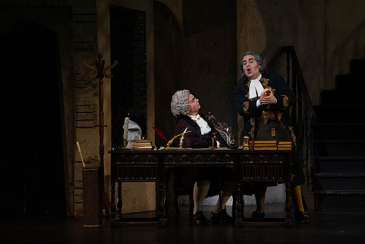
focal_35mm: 200
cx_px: 182
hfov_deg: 10.3
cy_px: 122
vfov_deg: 6.9
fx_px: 2028
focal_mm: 200
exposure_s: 1/250
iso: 3200
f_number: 9
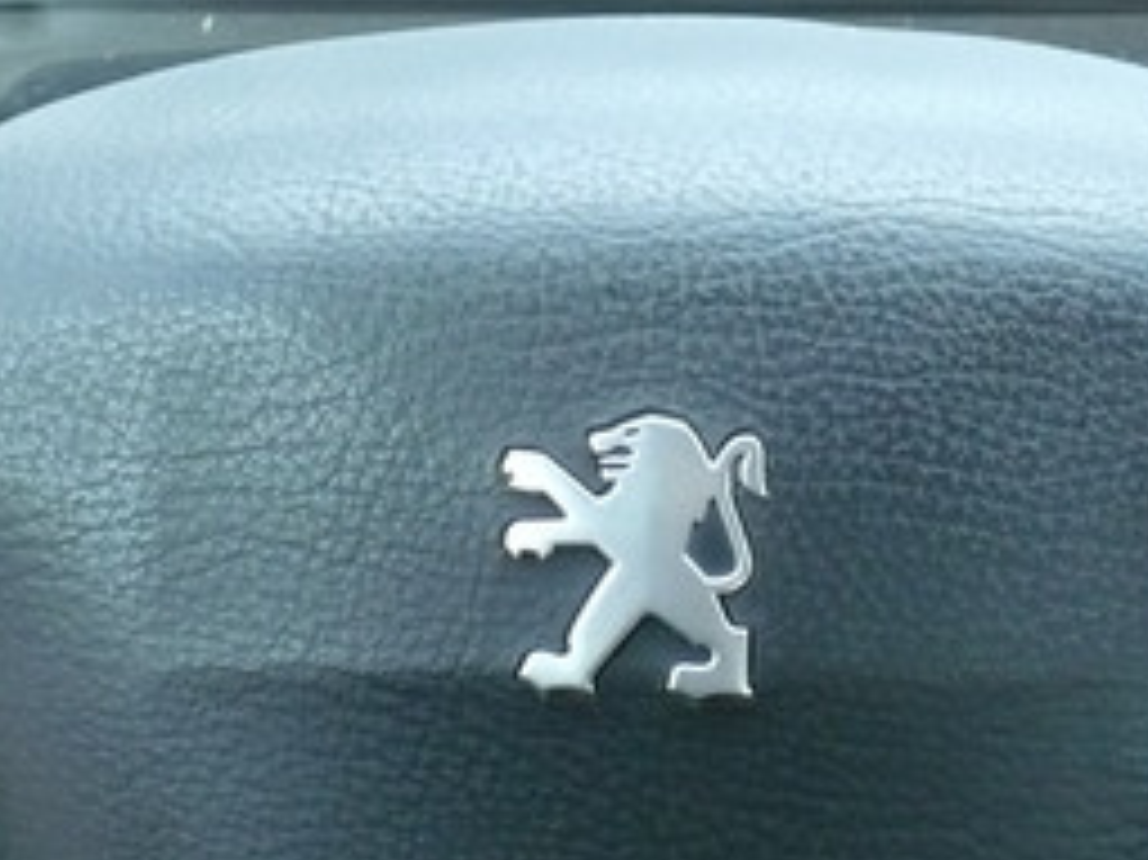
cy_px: 140
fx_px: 3083
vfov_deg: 15.7
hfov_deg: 21.1
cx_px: 639
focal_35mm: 93
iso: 320
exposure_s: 1/125
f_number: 2.8
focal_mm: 6.1
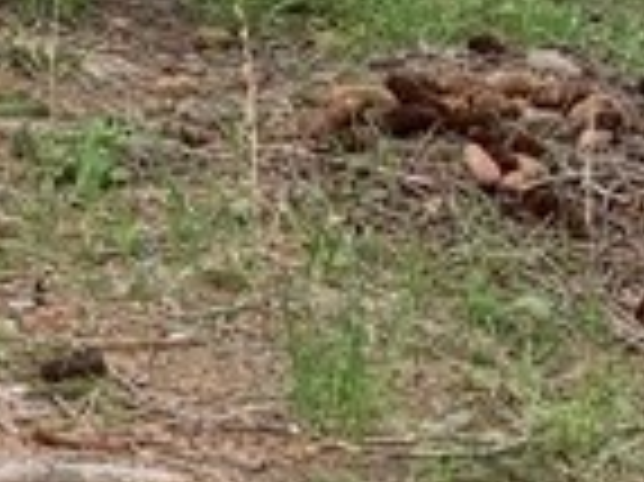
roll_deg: +2.3
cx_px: -698
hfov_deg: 9.8
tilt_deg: -6.8
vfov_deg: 7.9
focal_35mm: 186
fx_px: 3457
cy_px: -158
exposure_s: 1/156
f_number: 1.8
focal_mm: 4.25
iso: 25
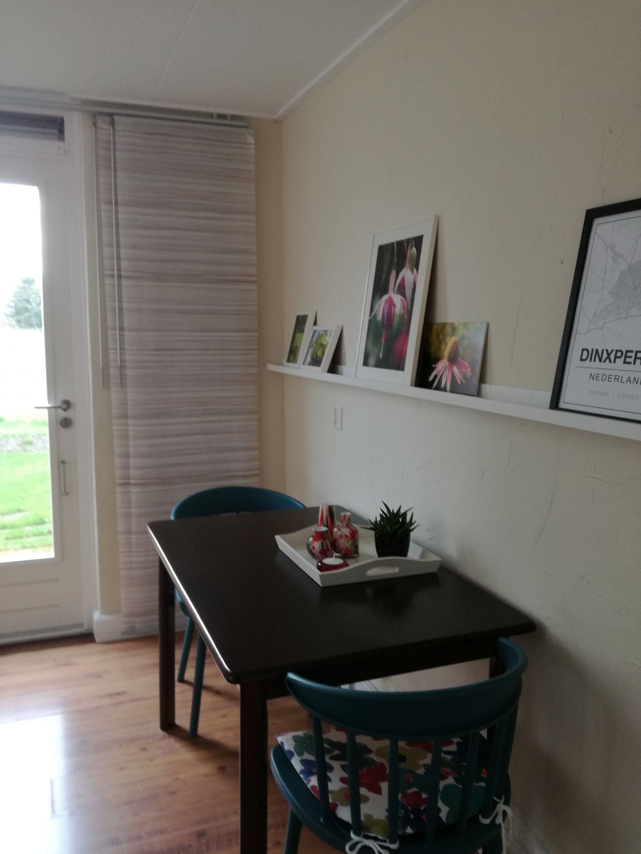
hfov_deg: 51.4
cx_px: 320
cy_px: 427
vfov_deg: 65.3
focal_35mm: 27
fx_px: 667
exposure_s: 1/33.3
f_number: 2
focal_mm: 3.79
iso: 125
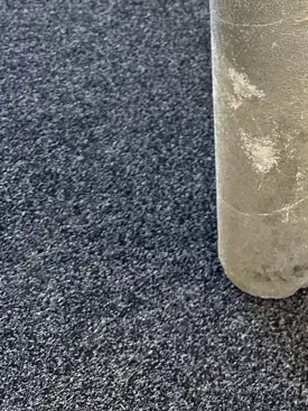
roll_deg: -1.1
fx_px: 795
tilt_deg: -36.6
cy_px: -109
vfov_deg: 25.4
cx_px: 304
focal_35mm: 67
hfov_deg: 21.2
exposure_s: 1/50
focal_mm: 6.86
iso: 320
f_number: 1.78
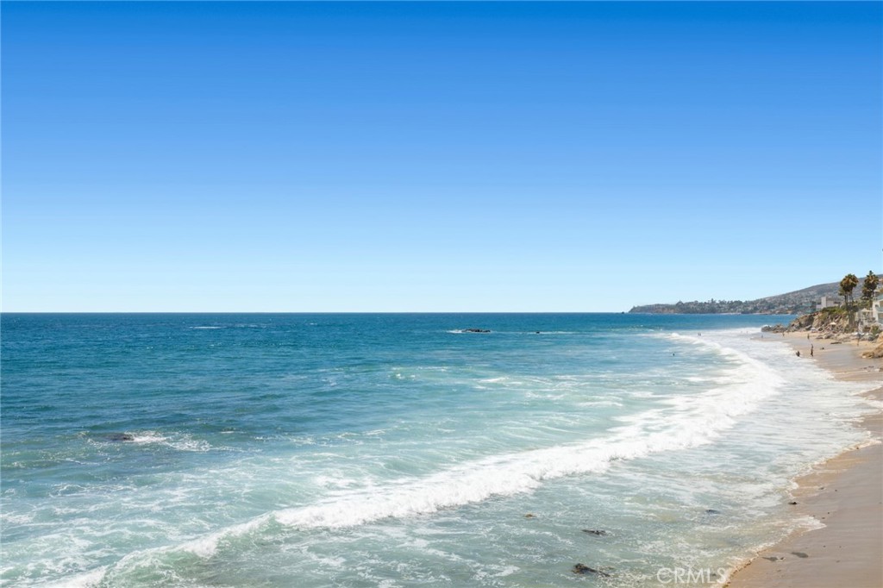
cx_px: 442
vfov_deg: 37.8
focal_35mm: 35
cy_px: 294
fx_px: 858
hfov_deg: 54.4
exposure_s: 1/500
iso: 100
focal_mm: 35
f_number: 9
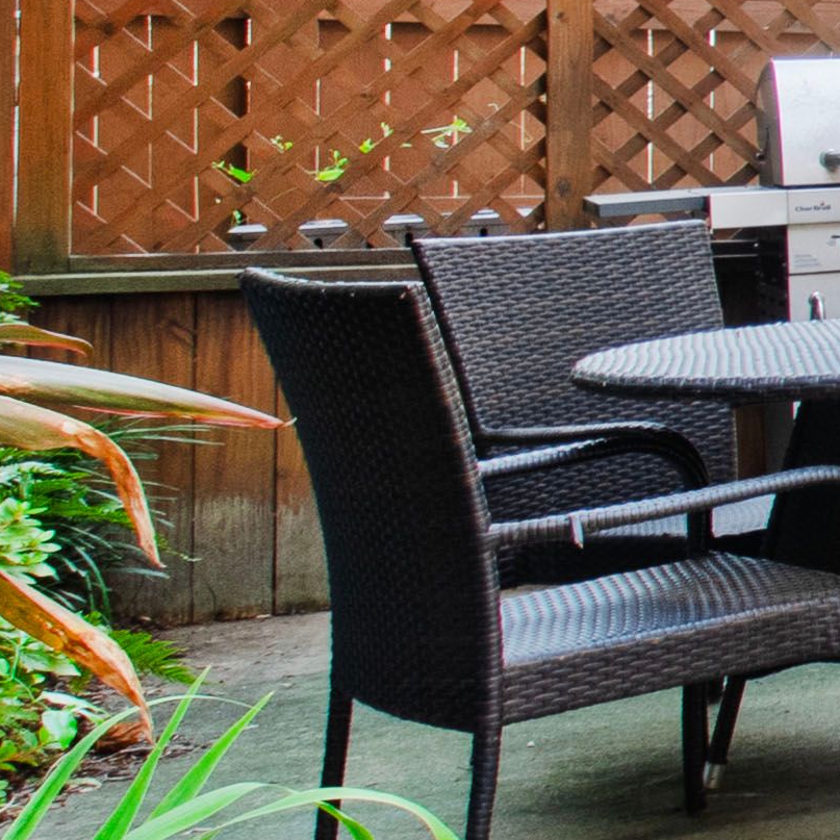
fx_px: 2389
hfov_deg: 12.8
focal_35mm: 87
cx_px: 2228
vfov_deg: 19.4
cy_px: 19
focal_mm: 10
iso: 100
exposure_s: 1/30
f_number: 8
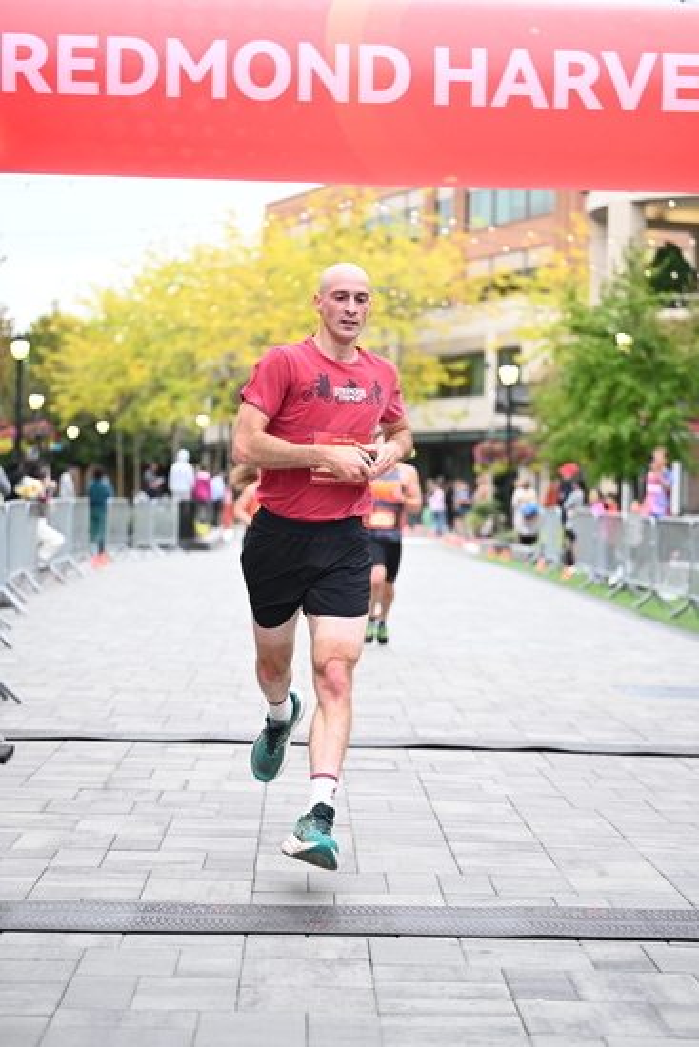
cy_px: 524
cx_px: 350
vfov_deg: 28.8
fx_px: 2037
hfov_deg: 19.5
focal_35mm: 70
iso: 1600
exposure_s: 1/800
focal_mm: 70
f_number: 2.8
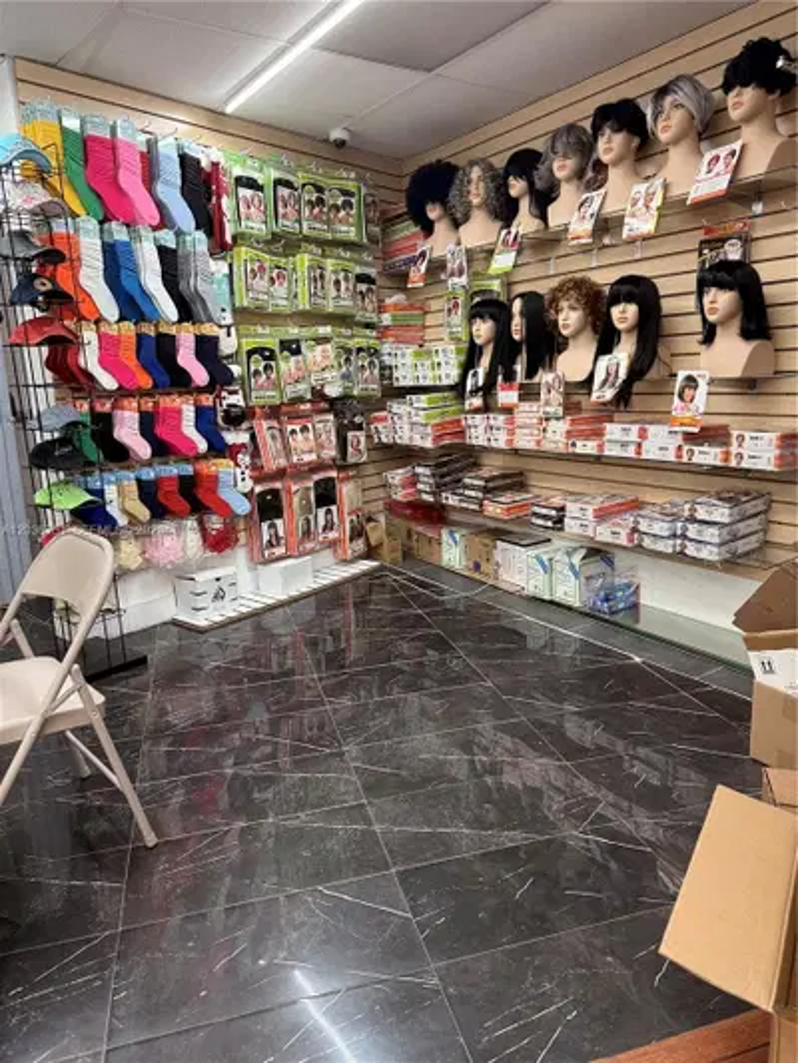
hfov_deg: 56.8
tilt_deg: -12.4
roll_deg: +2.2
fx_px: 737
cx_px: 399
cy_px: 532
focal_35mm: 24
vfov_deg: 71.6
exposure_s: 1/120
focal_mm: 6.76
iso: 160
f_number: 1.78
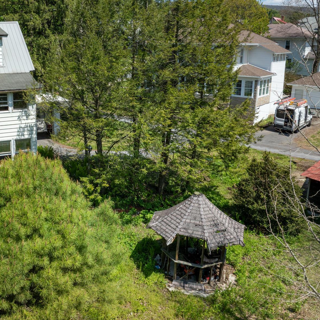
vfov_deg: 44.8
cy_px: 135
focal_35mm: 37
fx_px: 387
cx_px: 86
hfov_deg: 43.7
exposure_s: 1/320
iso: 100
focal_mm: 12.29
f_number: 7.1
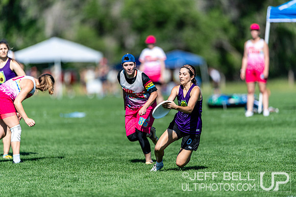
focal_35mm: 400
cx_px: 148
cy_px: 98
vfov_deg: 3.4
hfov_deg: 5.2
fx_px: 3290
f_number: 2.8
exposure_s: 1/2500
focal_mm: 400
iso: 100
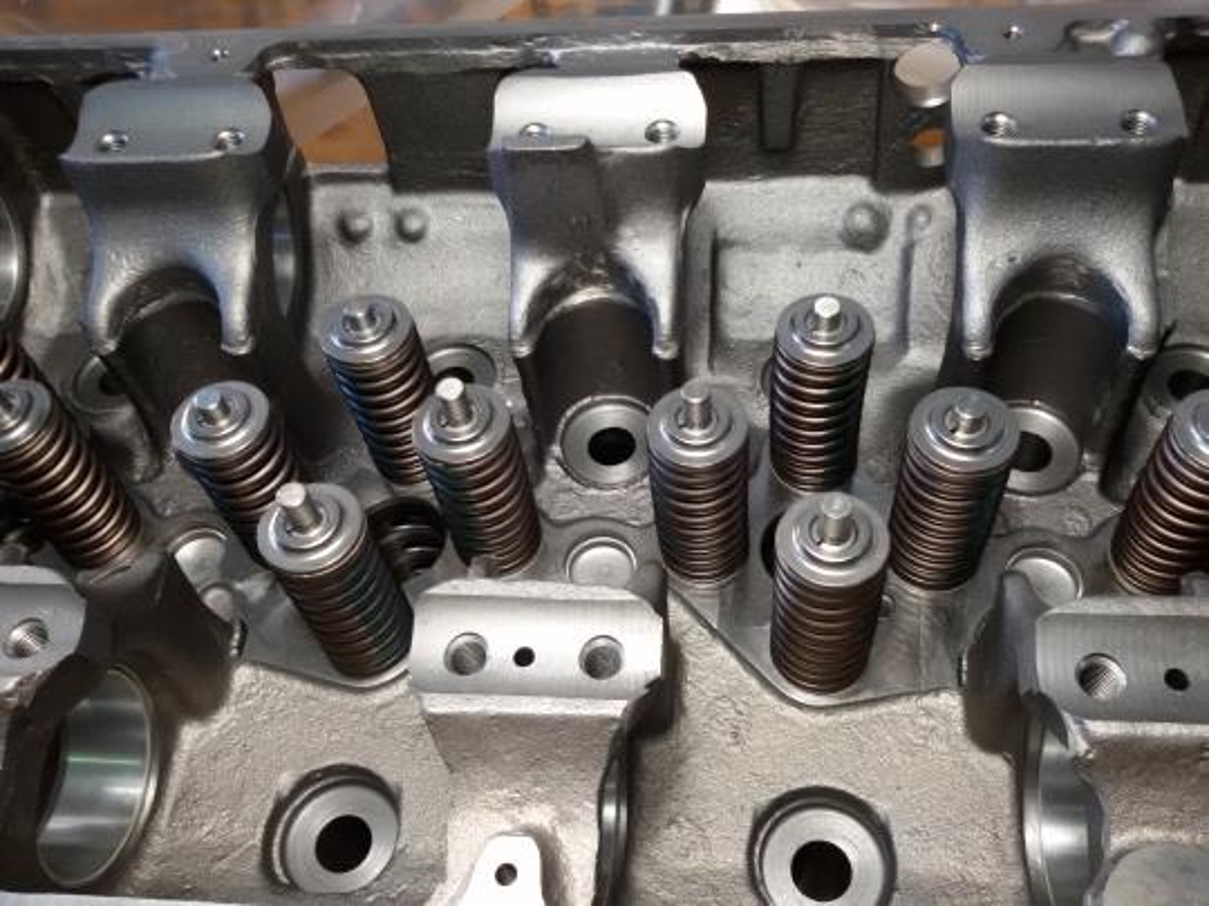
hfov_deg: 58.4
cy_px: 453
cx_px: 604
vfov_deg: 45.4
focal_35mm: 31
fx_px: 1083
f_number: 2.4
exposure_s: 1/33
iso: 160
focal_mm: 2.93
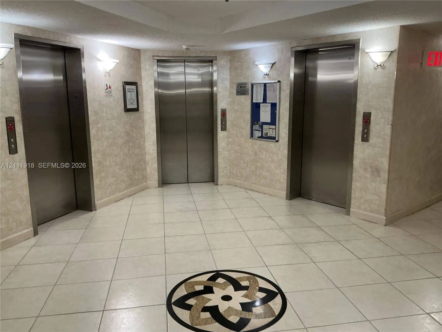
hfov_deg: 61.7
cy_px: 166
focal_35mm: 29
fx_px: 370
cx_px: 221
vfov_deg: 48.2
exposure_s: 1/60
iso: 160
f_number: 1.8
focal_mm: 3
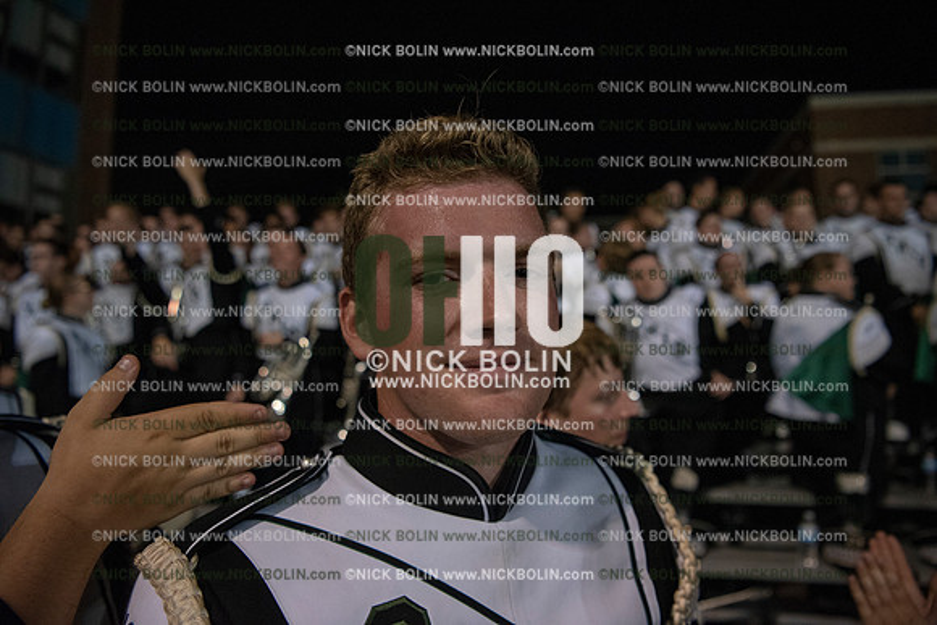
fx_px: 625
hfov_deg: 73.7
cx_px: 468
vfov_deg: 53.2
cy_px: 312
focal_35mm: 24
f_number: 3.2
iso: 3200
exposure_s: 1/500
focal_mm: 24
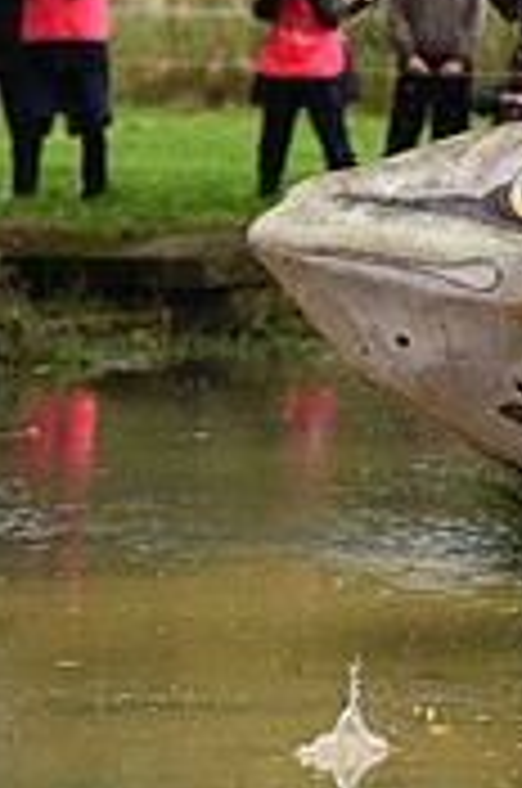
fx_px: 7970
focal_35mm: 365
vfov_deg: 5.6
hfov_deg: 3.7
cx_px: 1066
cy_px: -68
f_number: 4.5
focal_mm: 110
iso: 900
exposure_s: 1/1250
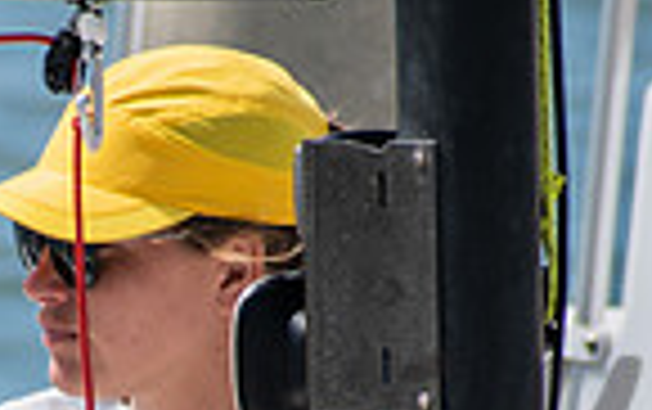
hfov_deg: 1.1
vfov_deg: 0.7
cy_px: 570
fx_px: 32538
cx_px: -4
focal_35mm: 1829
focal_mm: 300
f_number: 8
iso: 100
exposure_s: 1/320
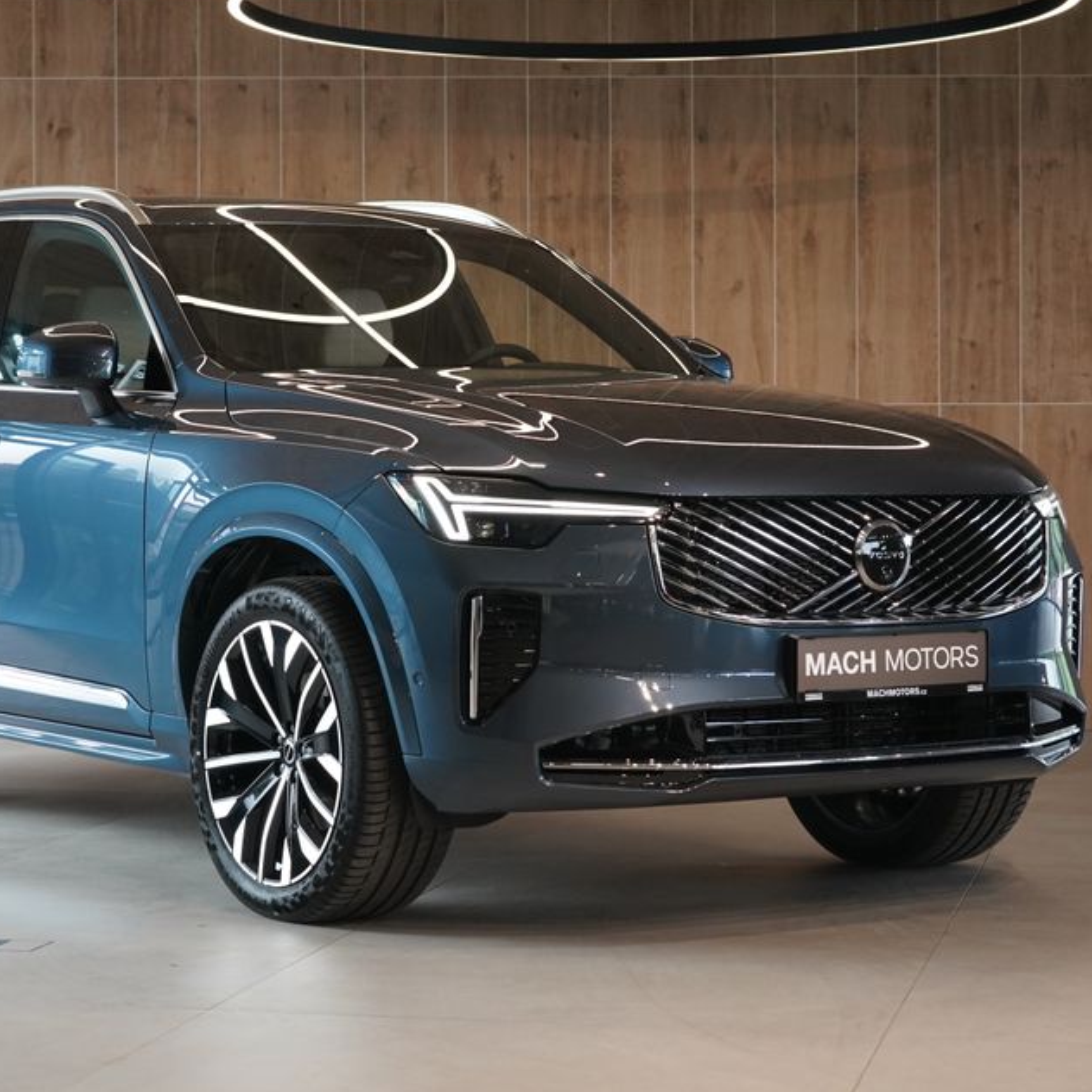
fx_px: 2998
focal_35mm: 84
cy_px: 512
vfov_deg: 20.6
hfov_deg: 20.6
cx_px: 404
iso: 2500
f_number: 5.6
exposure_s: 1/160
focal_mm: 61
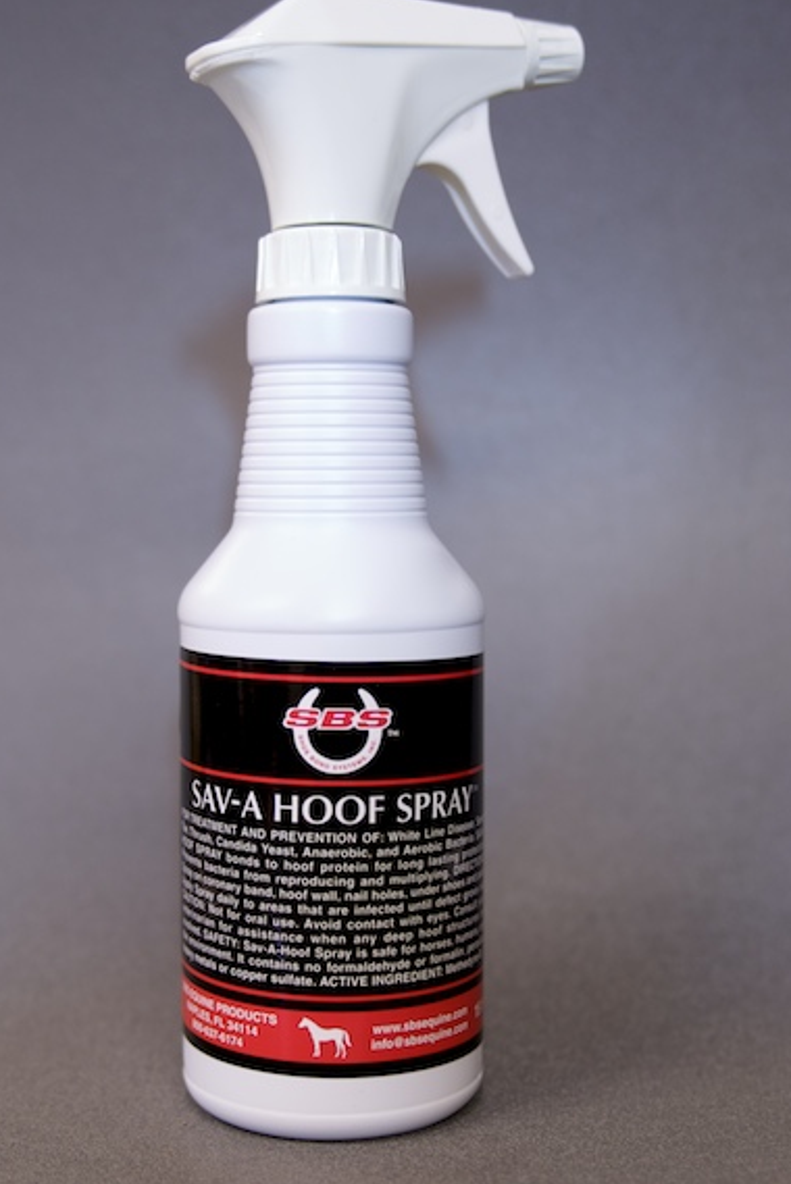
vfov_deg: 36.9
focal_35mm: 54
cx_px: 352
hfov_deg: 25.1
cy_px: 591
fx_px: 1777
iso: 200
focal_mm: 32
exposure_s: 1/8
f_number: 2.8
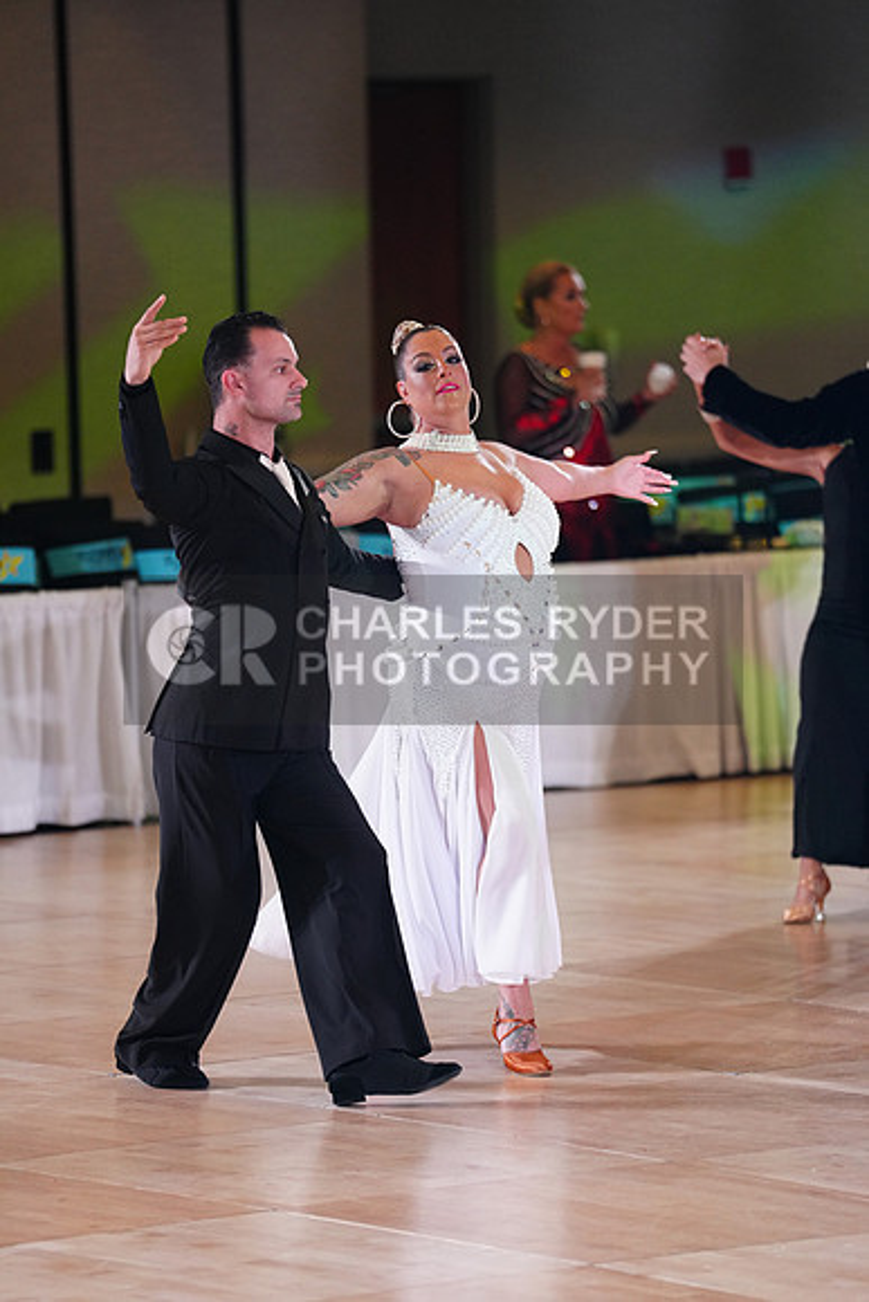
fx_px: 7237
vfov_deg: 10.3
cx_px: 434
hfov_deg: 6.9
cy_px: 651
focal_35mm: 200
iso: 2500
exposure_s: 1/500
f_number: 2.8
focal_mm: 200
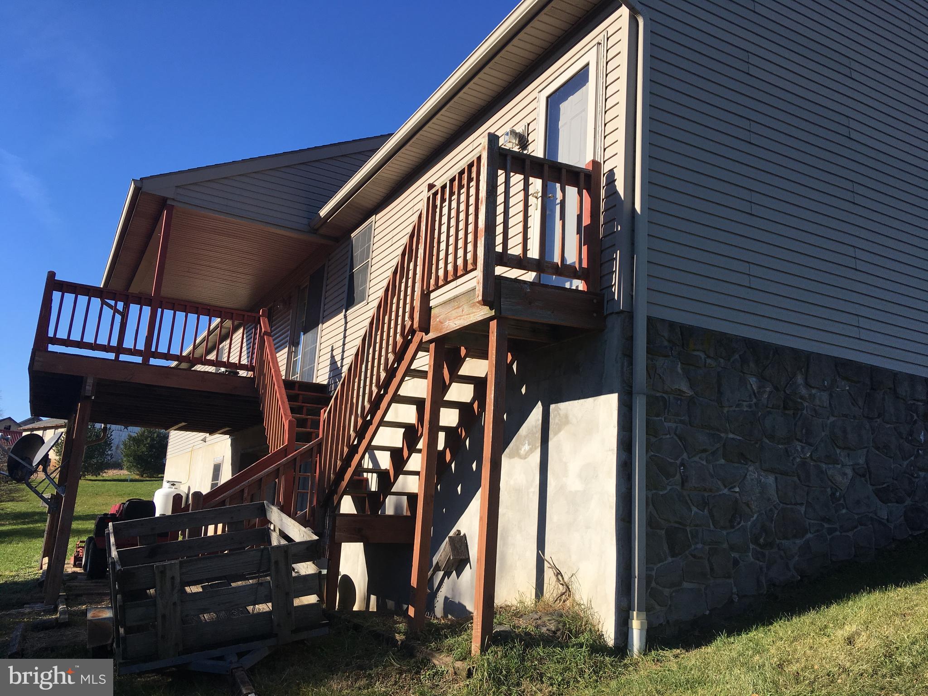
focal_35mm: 29
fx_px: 777
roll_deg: -3.0
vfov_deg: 48.2
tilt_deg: +12.5
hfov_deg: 61.7
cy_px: 348
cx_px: 464
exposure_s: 1/1451
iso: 25
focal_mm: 4.15
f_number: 2.2
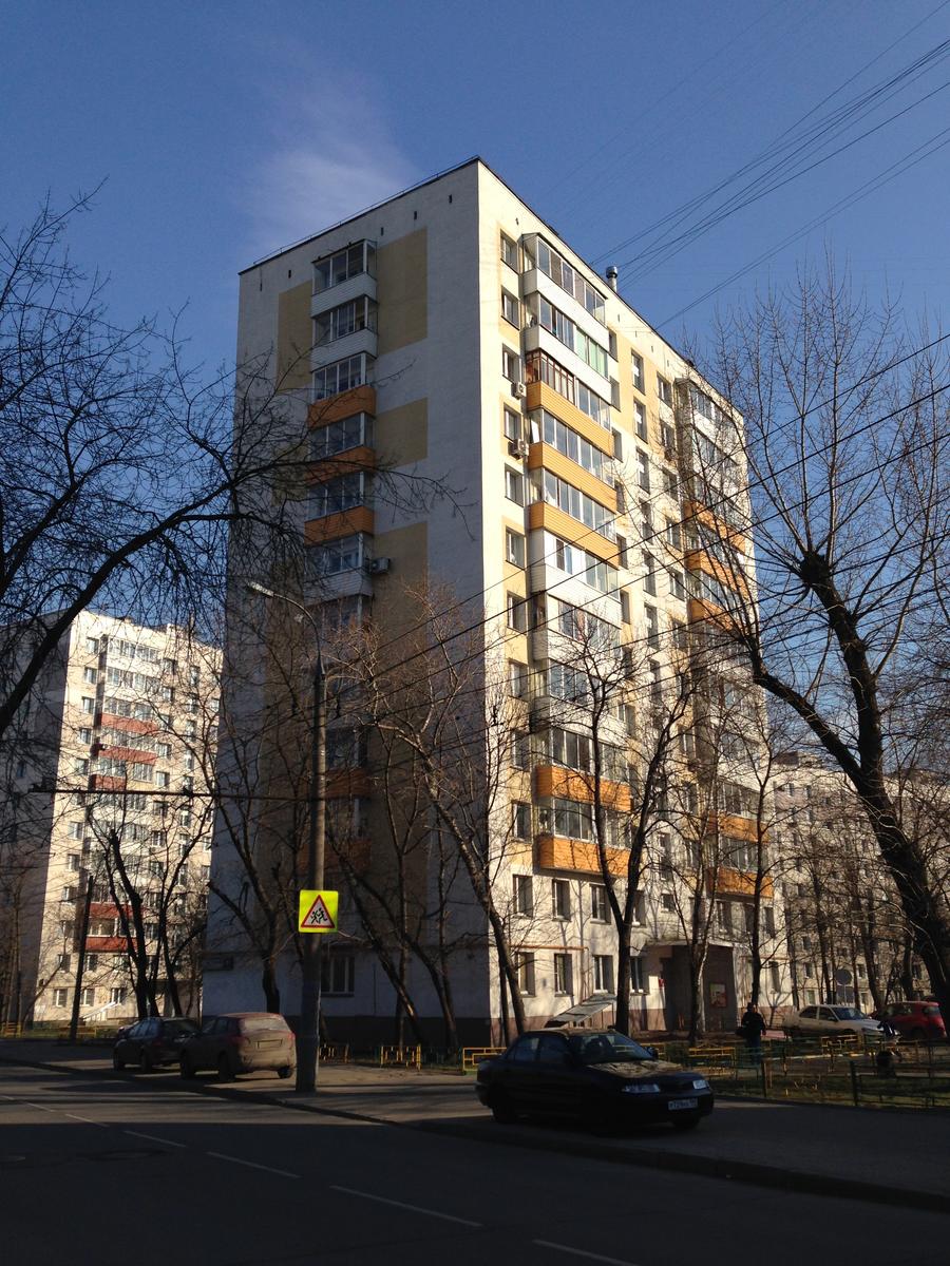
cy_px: 633
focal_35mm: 33
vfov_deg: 55.4
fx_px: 1208
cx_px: 475
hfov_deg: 42.9
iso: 50
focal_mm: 4.12
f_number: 2.4
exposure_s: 1/1506
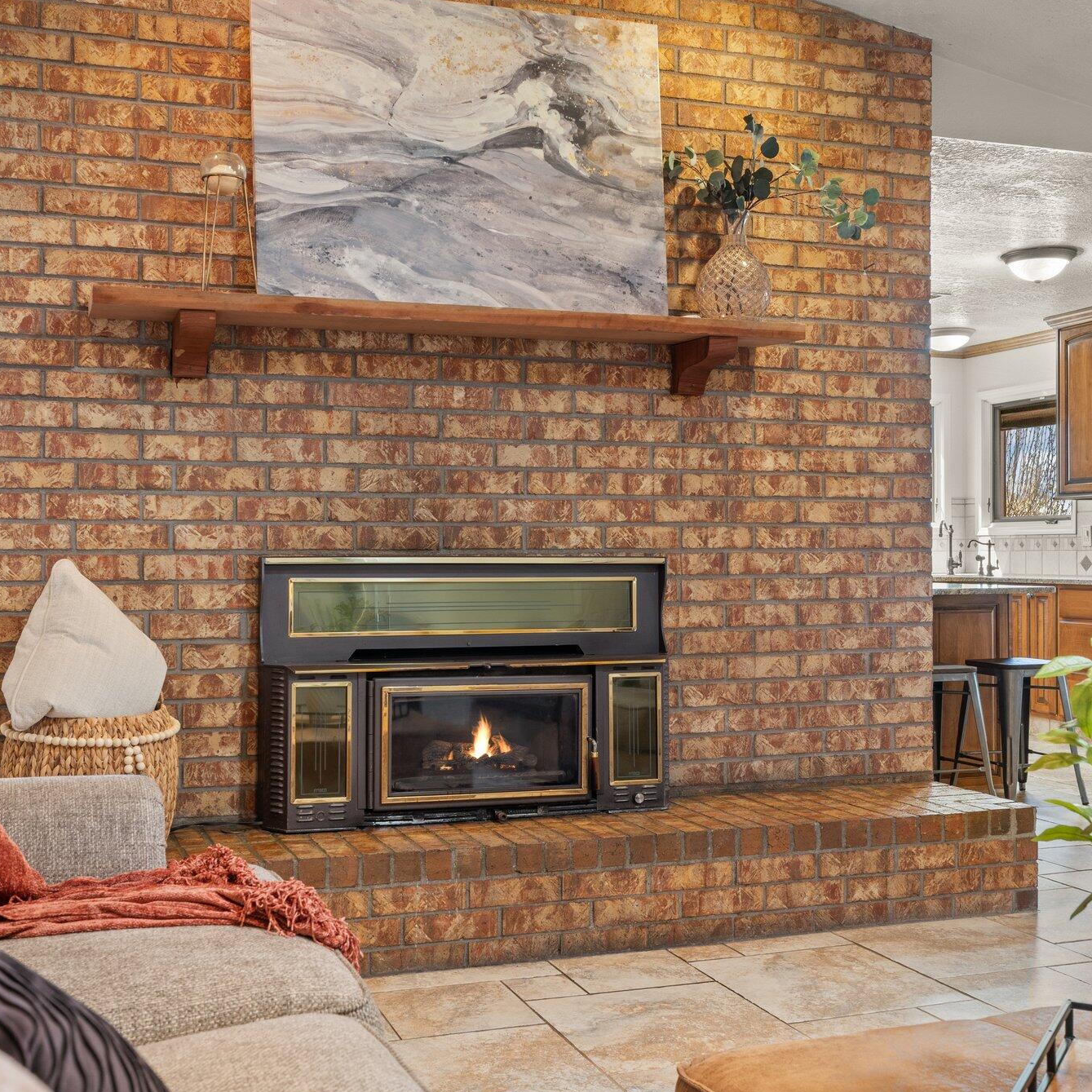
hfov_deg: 42.8
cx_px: 492
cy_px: 550
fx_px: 1392
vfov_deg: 42.8
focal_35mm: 39
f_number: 9
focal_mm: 30
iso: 320
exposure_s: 1/1.67
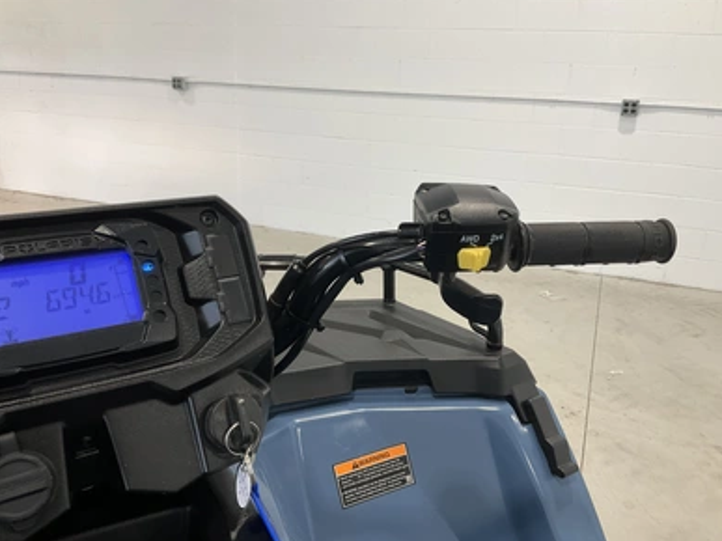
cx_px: 371
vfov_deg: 46.8
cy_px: 276
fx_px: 626
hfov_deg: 60.0
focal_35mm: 30
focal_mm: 3
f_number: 1.8
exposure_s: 1/122
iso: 64
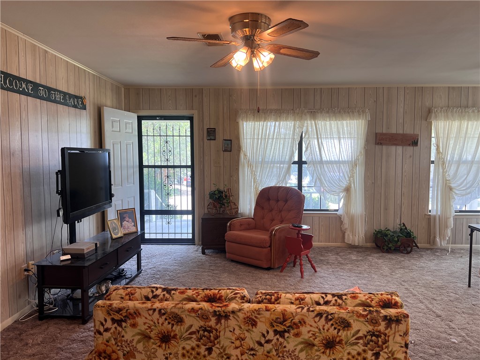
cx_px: 240
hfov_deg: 67.3
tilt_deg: -5.0
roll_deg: -0.1
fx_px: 361
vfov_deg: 53.1
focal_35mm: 26
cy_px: 180
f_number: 1.5
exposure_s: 1/120
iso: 64
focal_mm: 5.7
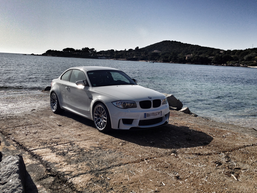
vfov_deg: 40.7
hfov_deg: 52.6
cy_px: 92
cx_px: 125
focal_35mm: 35
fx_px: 260
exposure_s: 1/2262
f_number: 2.4
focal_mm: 4.13
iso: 50
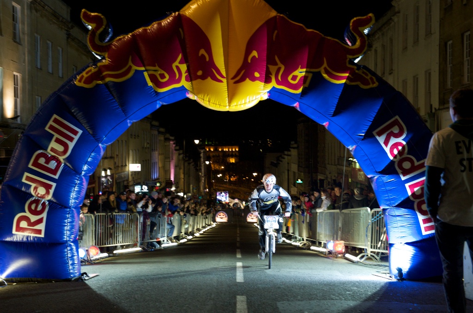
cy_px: 156
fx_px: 721
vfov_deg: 24.5
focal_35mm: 55
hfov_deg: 36.3
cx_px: 236
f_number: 6.3
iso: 4000
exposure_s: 1/60
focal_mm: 55
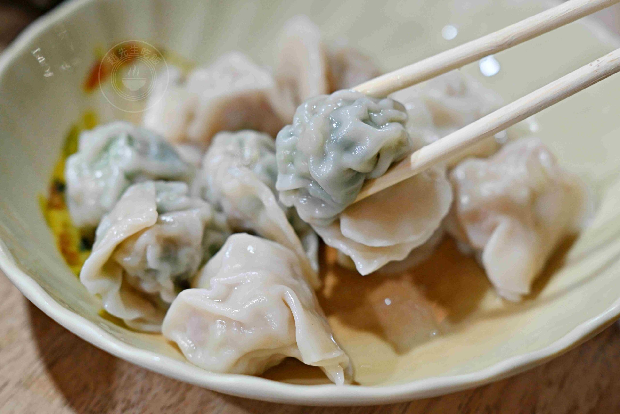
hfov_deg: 27.0
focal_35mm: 75
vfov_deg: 18.2
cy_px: 207
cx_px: 310
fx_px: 1292
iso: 900
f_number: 3.2
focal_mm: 50
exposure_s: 1/200
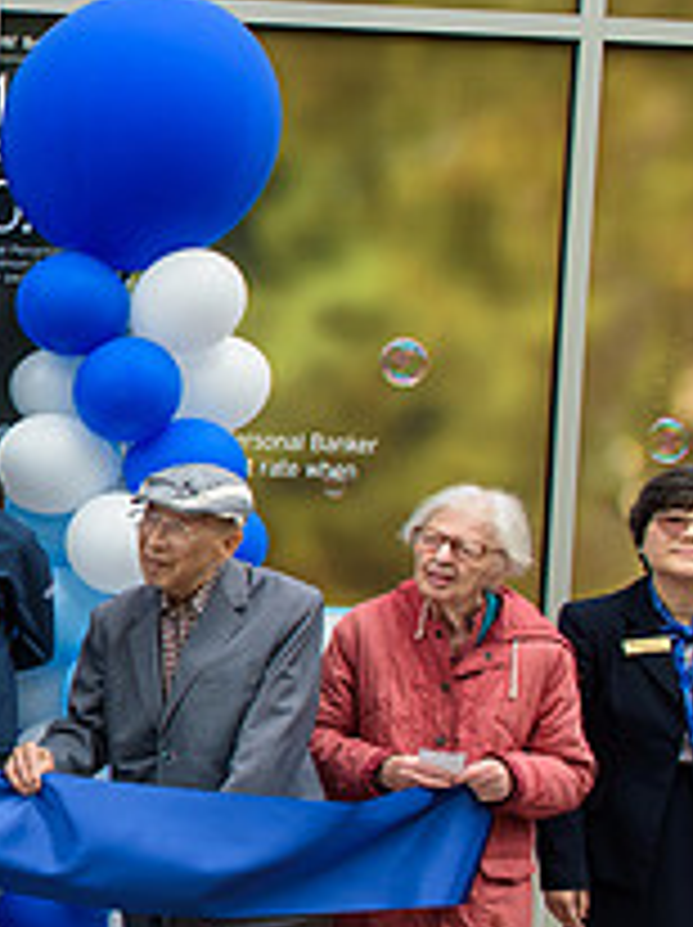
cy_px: 520
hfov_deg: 18.9
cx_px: -441
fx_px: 1739
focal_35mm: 65
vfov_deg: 29.8
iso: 200
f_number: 5
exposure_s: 1/250
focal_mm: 24
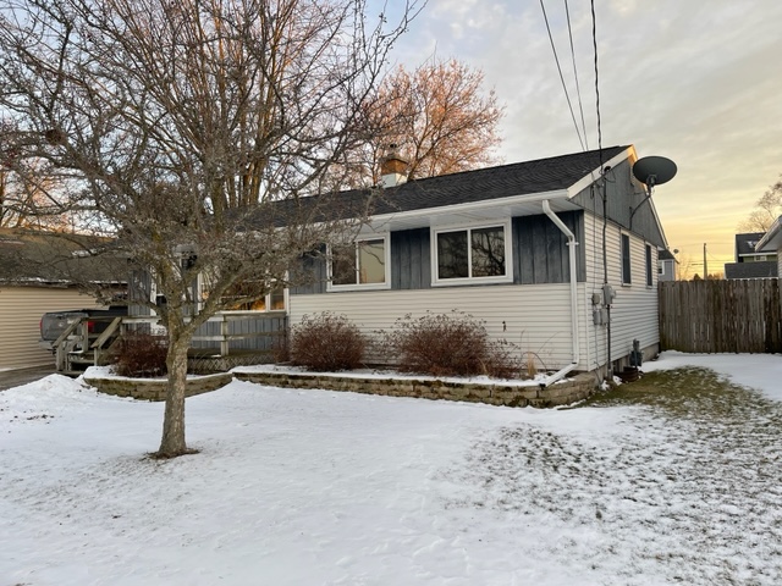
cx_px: 391
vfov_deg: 53.1
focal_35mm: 26
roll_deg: +1.1
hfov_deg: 67.3
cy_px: 293
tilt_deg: +1.0
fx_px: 587
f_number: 1.6
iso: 32
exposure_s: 1/321
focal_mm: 5.1
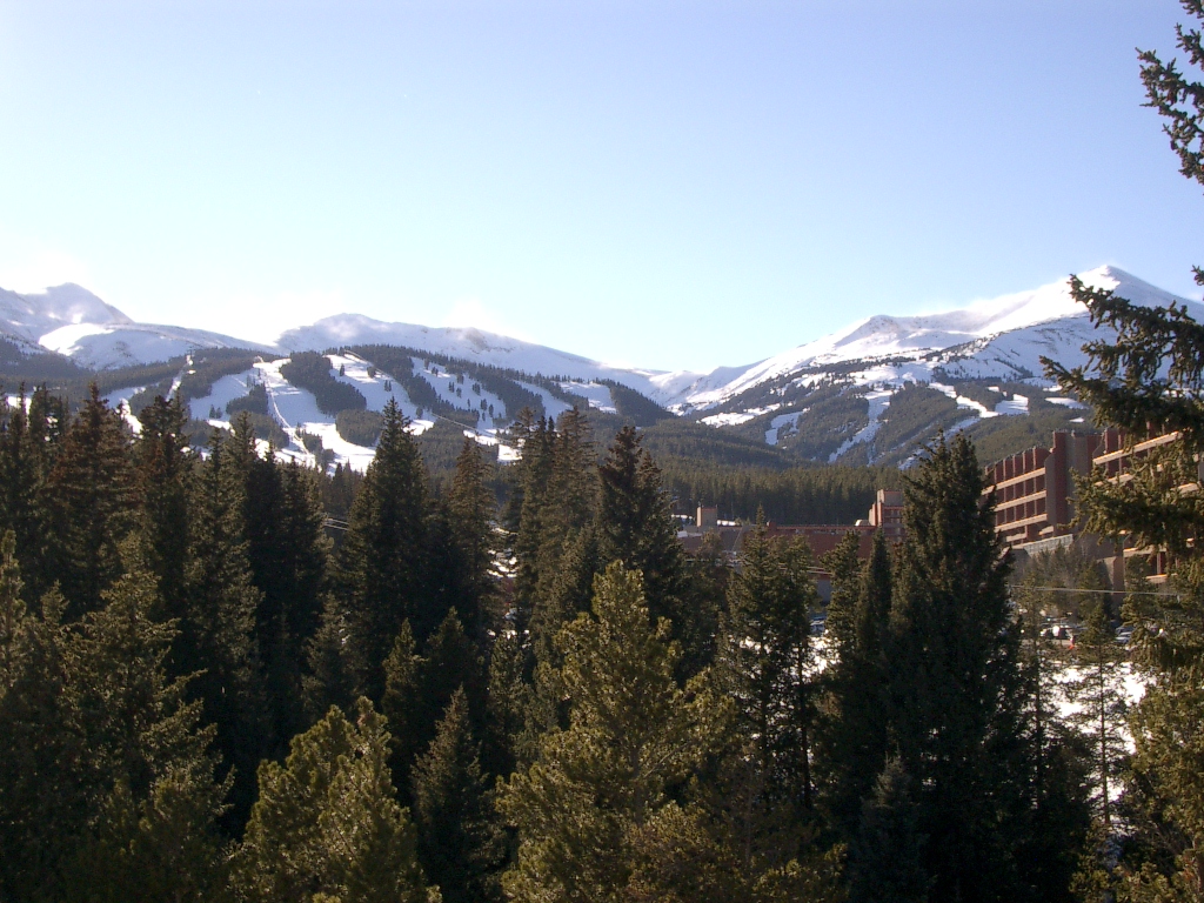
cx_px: 602
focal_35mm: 49
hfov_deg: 38.9
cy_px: 452
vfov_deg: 29.7
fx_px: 1704
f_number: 5
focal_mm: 8.2
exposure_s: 1/400
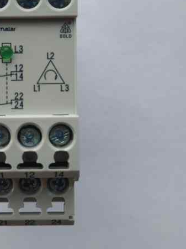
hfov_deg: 33.7
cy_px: 90
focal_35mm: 41
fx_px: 294
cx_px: 29
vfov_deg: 45.3
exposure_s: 1/259
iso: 100
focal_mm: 3.94
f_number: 1.9
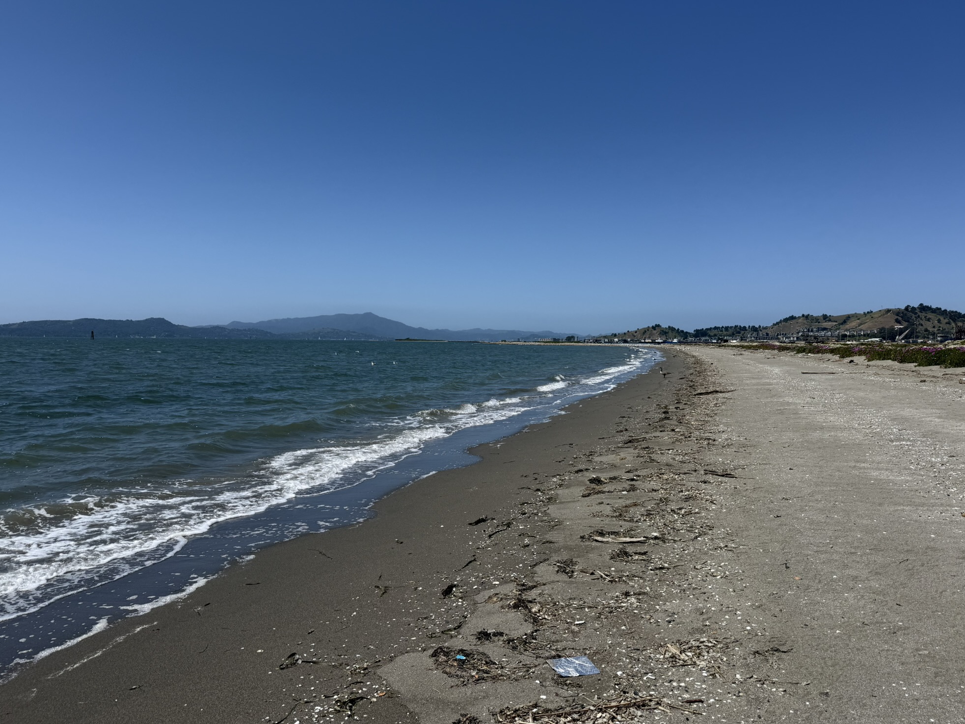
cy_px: 369
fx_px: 697
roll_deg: -0.6
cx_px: 472
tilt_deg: -2.0
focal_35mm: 25
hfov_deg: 69.4
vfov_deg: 54.9
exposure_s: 1/9091
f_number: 1.78
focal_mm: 6.76
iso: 80
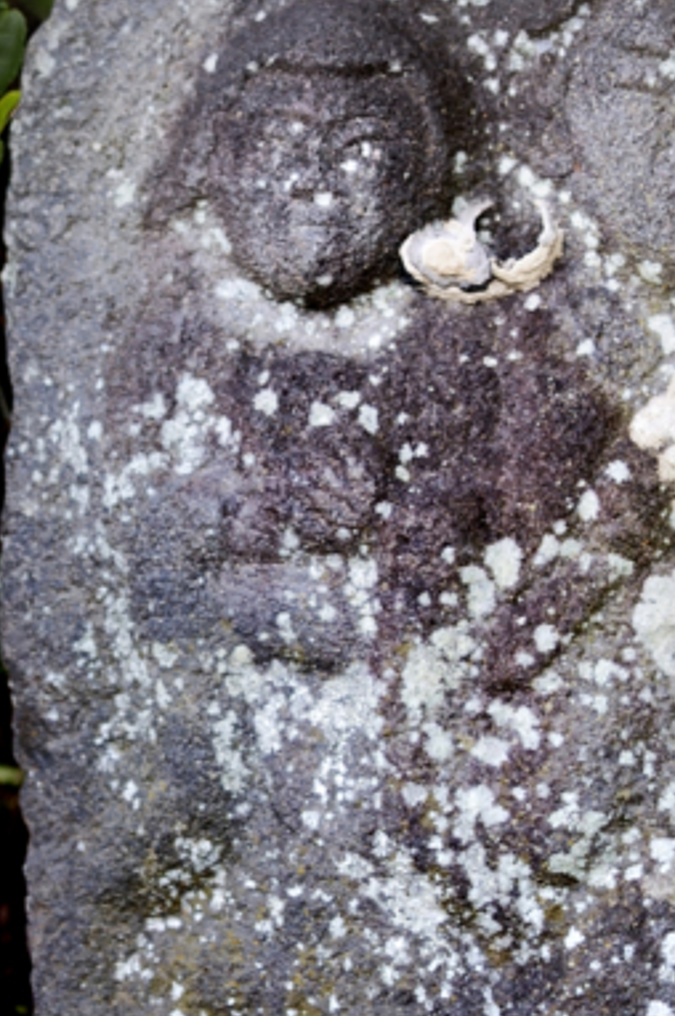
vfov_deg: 18.5
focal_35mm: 110
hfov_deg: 12.4
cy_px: 330
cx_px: 558
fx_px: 3100
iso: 200
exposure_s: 1/400
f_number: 2.8
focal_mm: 35
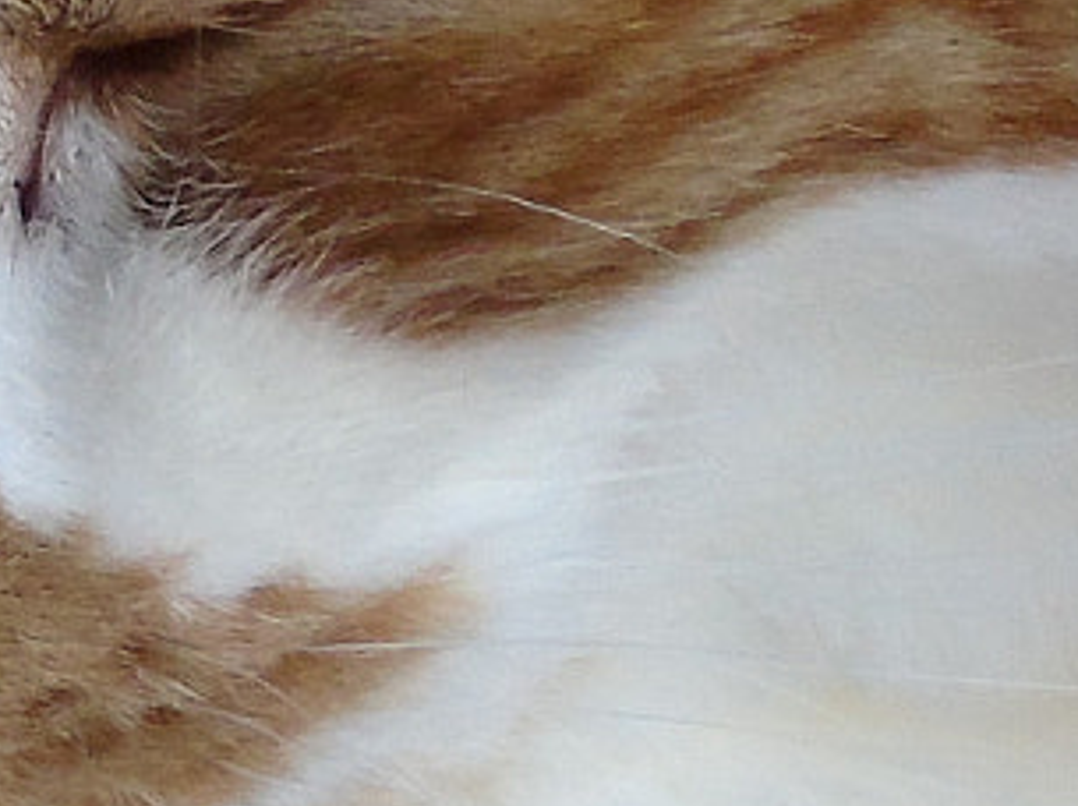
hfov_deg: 5.3
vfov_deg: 4.0
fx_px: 11602
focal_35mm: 373
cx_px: 110
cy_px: 566
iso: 320
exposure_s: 1/30
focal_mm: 13
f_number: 4.7
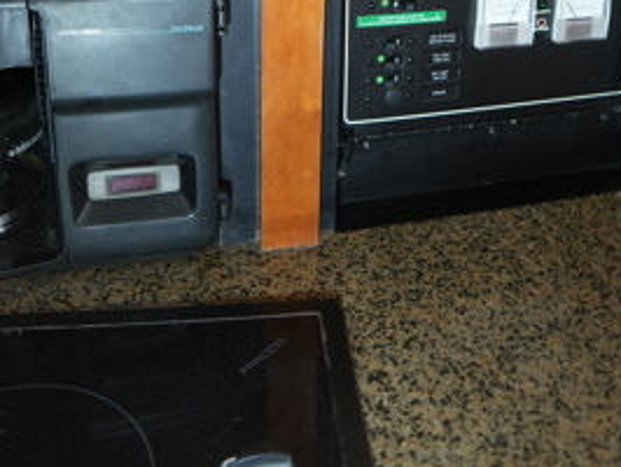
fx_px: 700
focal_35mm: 39
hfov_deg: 47.7
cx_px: 346
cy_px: 2
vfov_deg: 33.8
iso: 100
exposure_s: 1/30
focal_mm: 12
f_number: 1.4
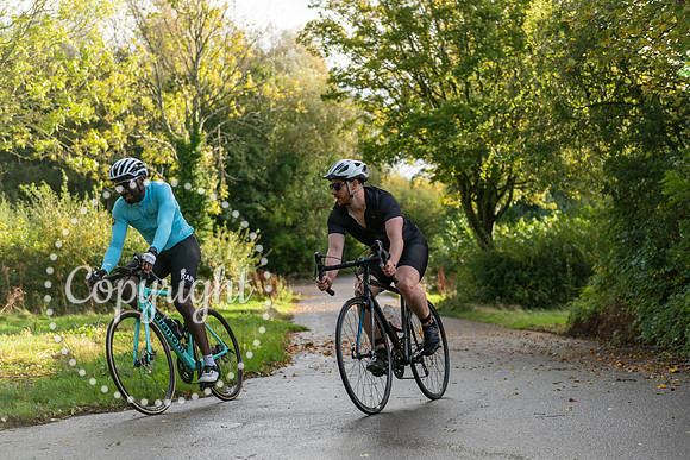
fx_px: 1150
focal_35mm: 60
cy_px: 230
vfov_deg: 22.6
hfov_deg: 33.4
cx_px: 345
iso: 200
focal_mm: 60
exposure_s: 1/640
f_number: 3.2
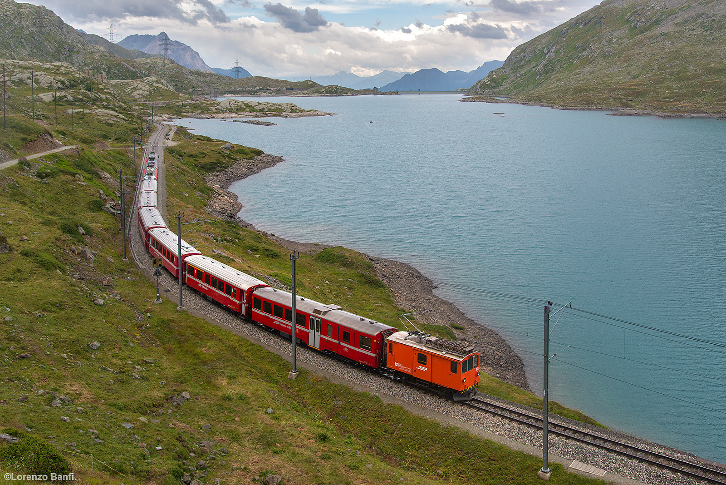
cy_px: 242
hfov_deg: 54.4
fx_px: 706
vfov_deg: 37.9
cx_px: 363
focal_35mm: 35
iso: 640
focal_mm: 35
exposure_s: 1/400
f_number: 5.6
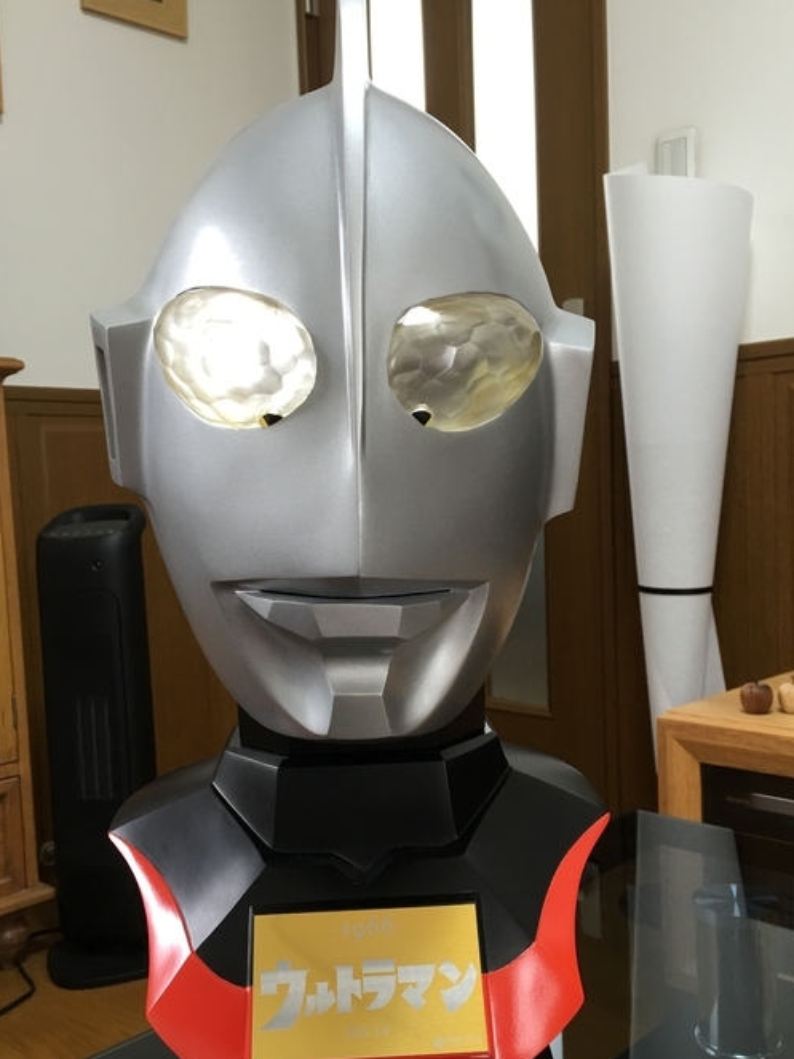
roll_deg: +3.6
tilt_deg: -1.6
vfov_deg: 52.6
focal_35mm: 35
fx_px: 1071
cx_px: 411
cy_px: 572
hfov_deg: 40.7
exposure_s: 1/15
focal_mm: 4.15
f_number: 2.2
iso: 32
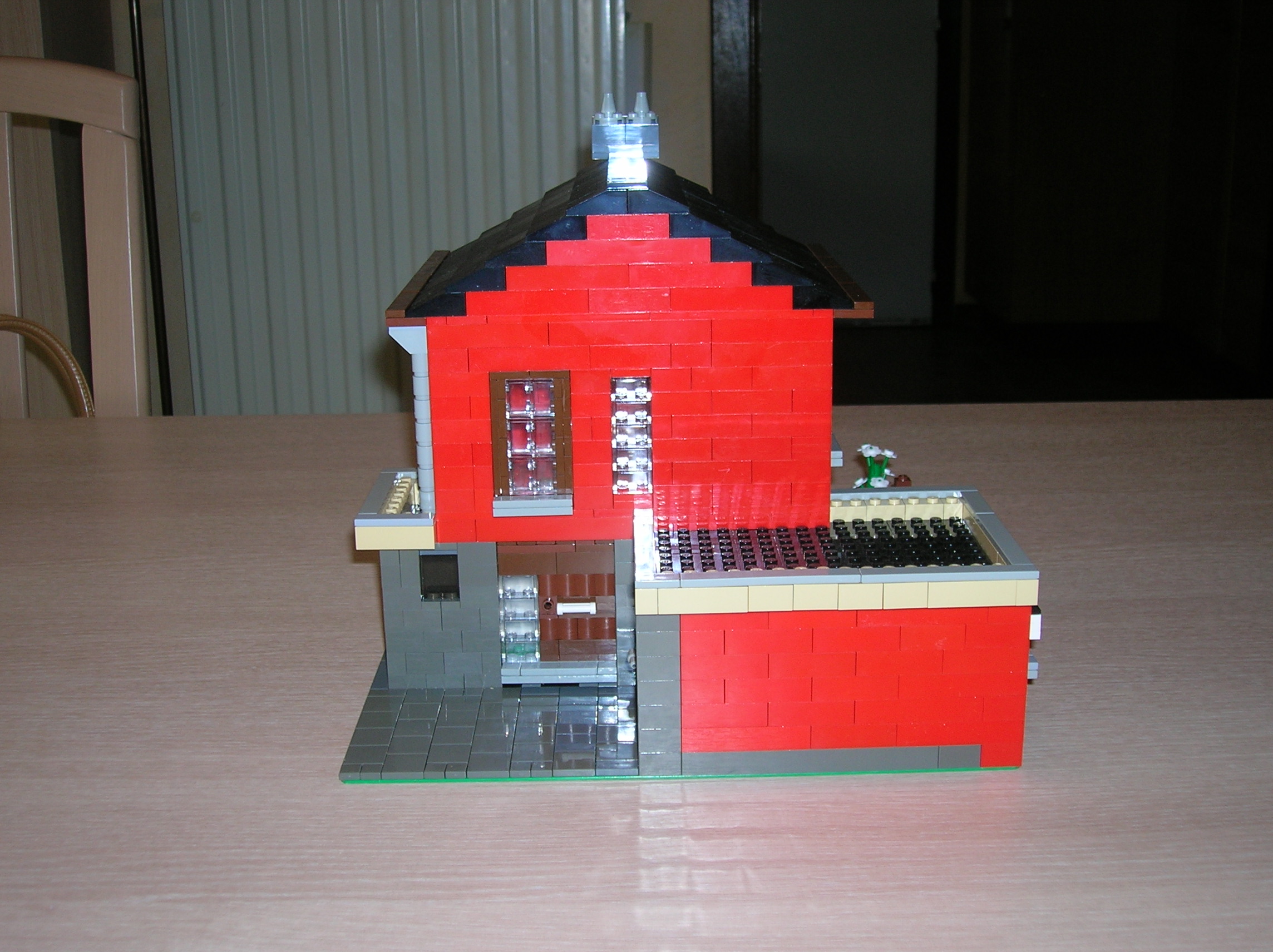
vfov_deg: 34.3
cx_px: 636
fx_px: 1543
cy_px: 476
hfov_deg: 44.8
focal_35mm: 42
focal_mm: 7
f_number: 3.1
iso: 50
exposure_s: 1/60.1
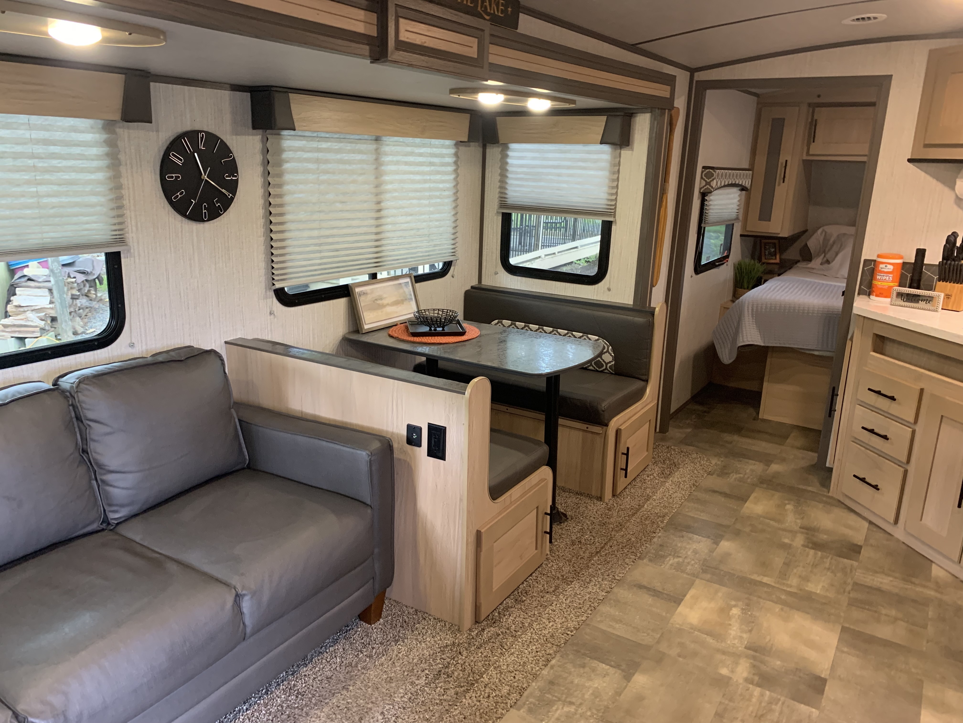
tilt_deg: -14.0
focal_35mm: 26
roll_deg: -2.1
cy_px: 362
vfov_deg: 53.1
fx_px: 723
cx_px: 482
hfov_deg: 67.3
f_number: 1.8
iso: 320
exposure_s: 1/60
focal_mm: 4.25
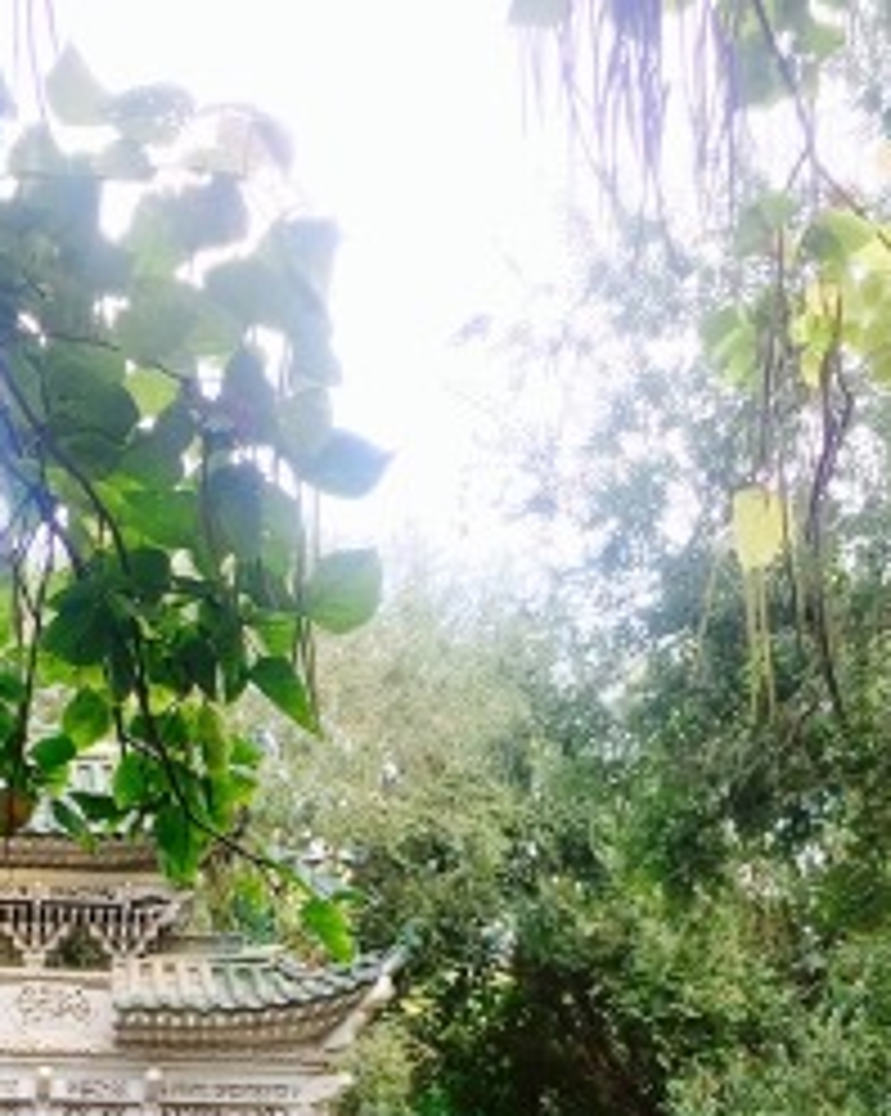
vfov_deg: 22.7
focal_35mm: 80
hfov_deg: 19.1
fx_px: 2640
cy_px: 1177
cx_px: 333
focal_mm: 4.15
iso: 40
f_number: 2.2
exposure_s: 1/50
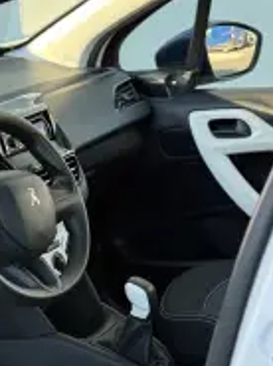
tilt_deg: -22.5
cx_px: -12
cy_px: 315
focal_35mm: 104
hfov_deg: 13.9
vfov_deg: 18.7
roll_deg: +1.4
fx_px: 1097
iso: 200
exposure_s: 1/142
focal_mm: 6.76
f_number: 1.78
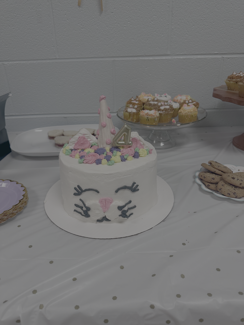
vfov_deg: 71.6
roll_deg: +1.6
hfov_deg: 56.8
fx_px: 226
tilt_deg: -25.8
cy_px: 162
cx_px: 122
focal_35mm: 24
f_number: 1.78
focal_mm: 6.86
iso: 160
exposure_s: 1/120
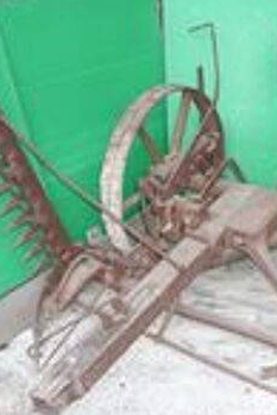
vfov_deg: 39.6
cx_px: 231
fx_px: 576
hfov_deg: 26.4
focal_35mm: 50
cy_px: 209
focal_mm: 5.7
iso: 320
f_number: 3.5
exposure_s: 1/30
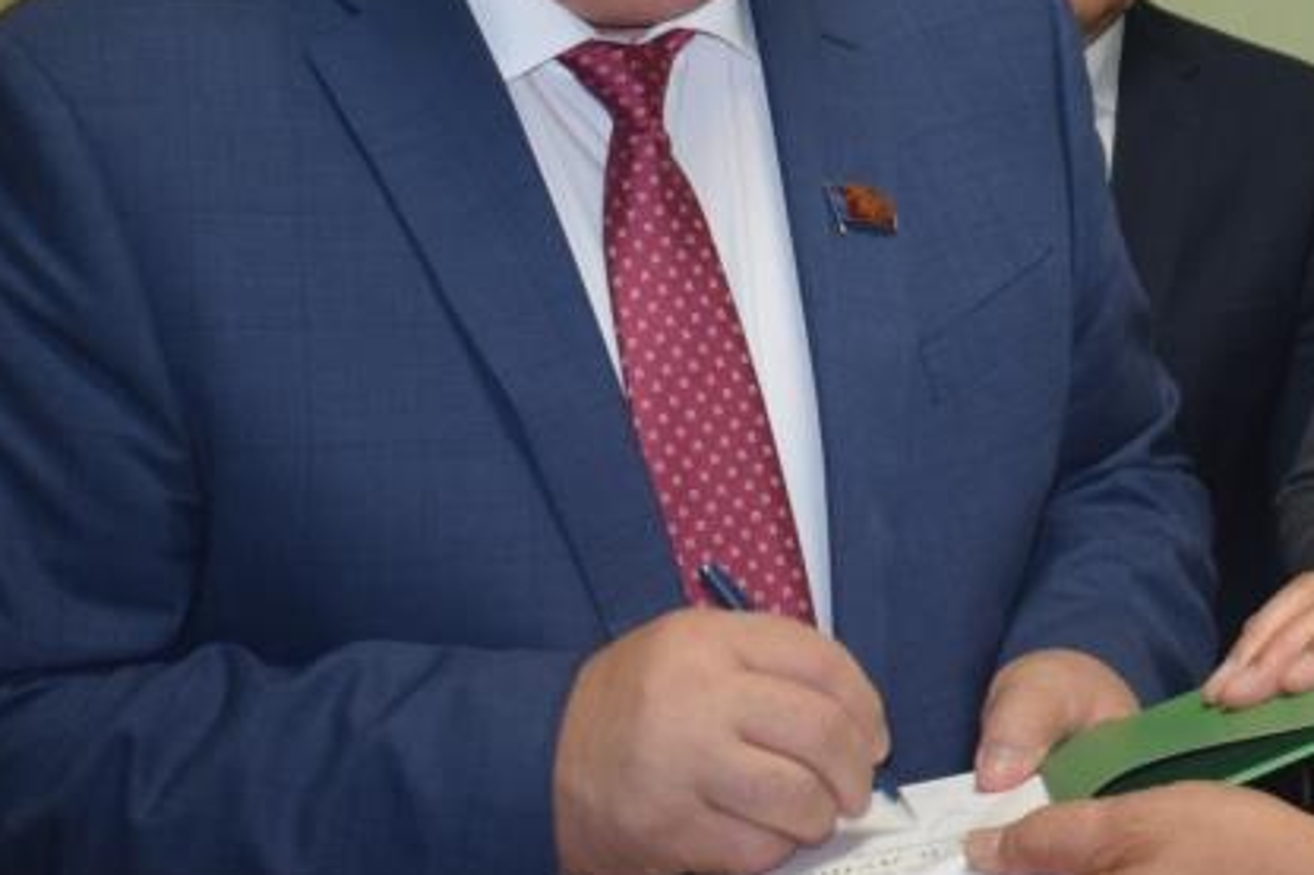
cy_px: 103
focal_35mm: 96
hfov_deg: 20.5
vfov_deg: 14.1
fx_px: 3502
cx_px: 1352
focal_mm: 26
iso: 1000
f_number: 4
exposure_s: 1/60
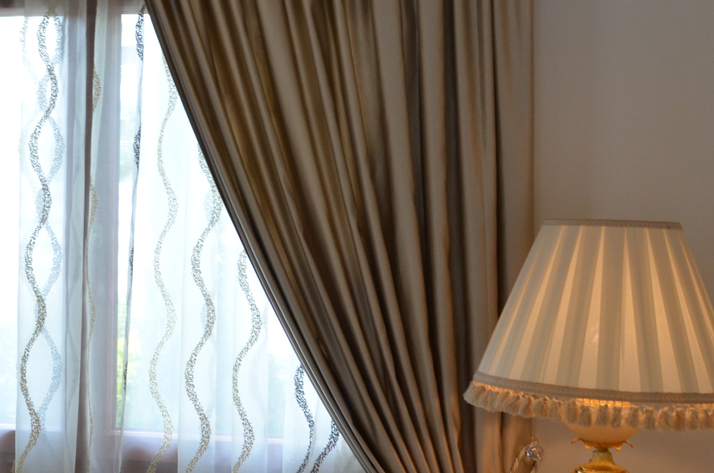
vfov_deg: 22.5
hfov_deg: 32.5
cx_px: 142
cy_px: 238
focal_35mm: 60
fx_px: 1188
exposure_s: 1/13
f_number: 10
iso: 500
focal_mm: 18
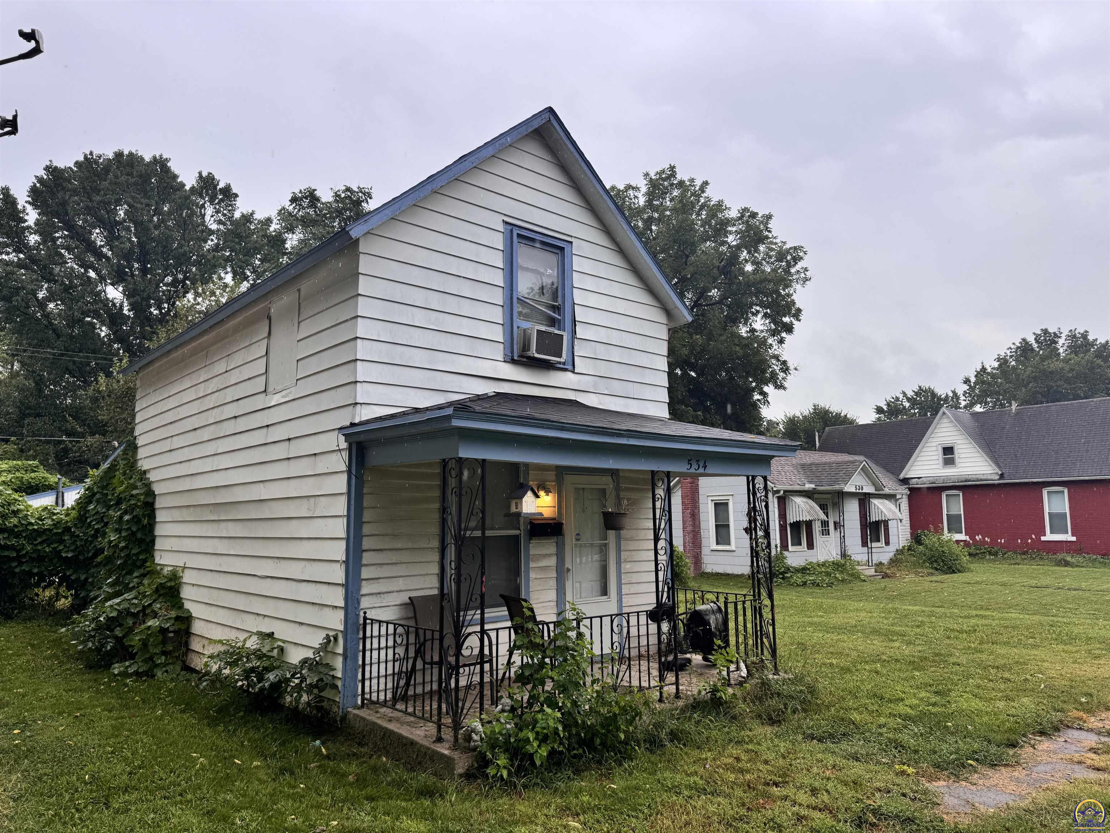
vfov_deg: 56.8
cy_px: 416
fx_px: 770
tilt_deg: +6.7
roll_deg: +0.5
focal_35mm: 24
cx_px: 555
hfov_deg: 71.6
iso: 80
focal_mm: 6.76
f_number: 1.78
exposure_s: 1/888
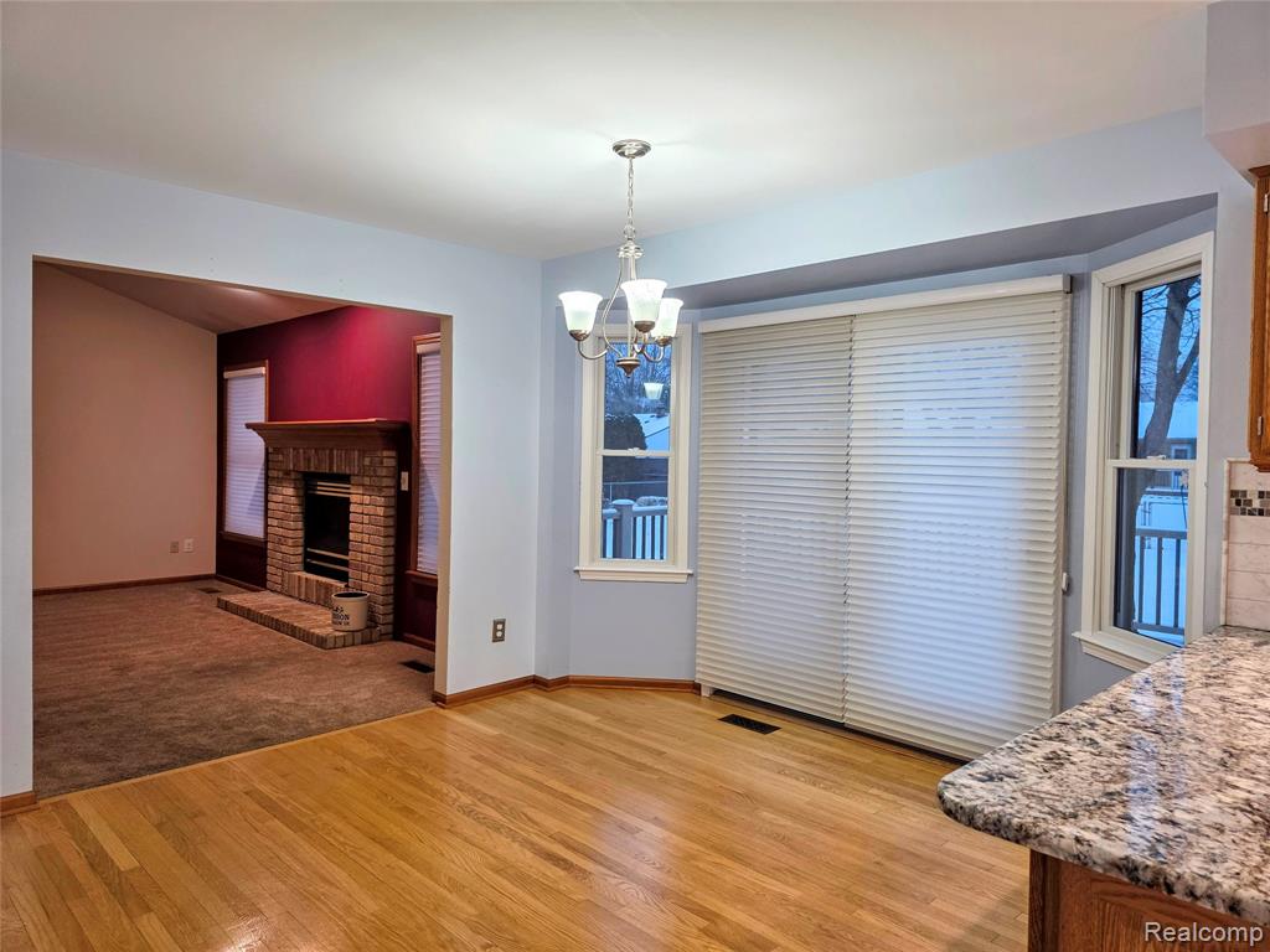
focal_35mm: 23
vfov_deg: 58.9
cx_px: 635
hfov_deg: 73.9
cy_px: 476
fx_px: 844
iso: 125
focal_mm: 6.3
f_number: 1.7
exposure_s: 1/120
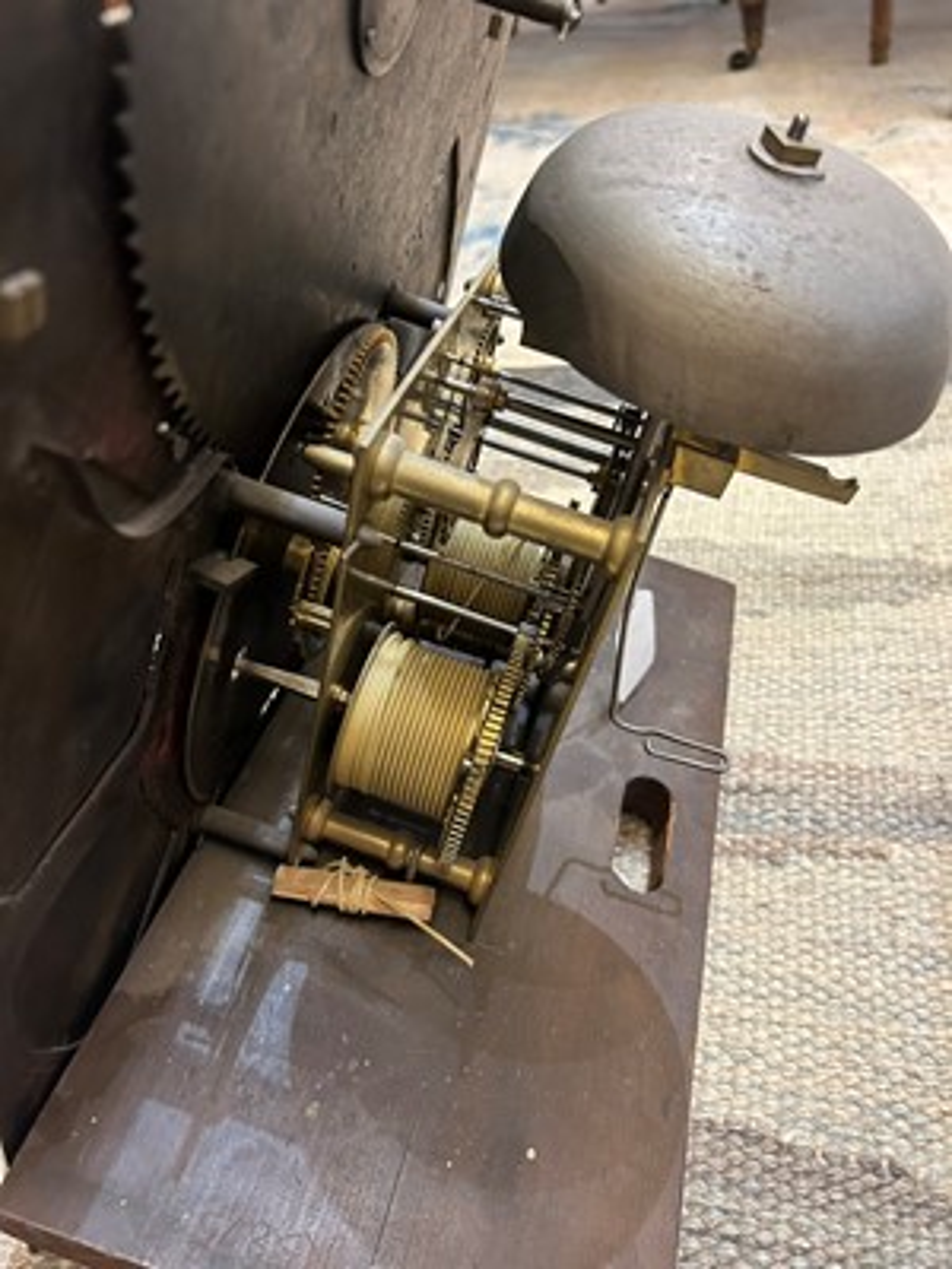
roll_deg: +11.2
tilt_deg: -37.3
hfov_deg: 53.1
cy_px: 634
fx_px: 953
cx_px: 476
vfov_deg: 67.3
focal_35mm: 26
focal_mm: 5.7
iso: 250
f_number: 1.5
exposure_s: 1/50
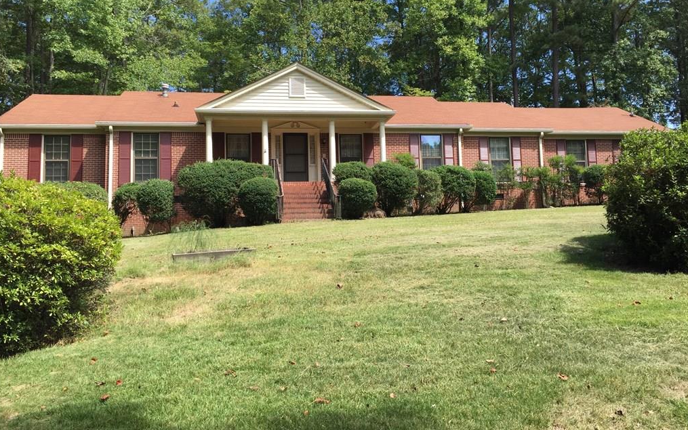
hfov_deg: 61.2
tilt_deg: +3.6
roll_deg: -0.5
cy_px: 192
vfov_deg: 40.6
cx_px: 344
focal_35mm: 31
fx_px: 581
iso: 32
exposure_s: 1/682
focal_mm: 4.15
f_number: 2.2
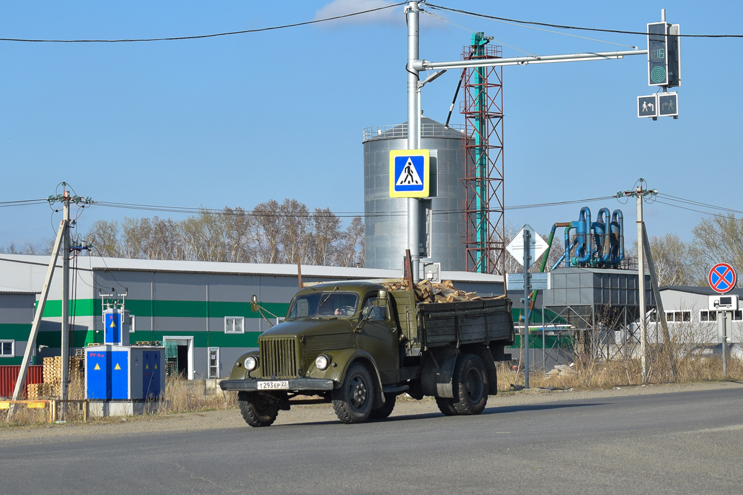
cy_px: 248
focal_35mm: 82
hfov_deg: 24.6
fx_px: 1703
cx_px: 372
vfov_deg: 16.6
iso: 200
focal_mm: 55
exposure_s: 1/800
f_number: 6.3
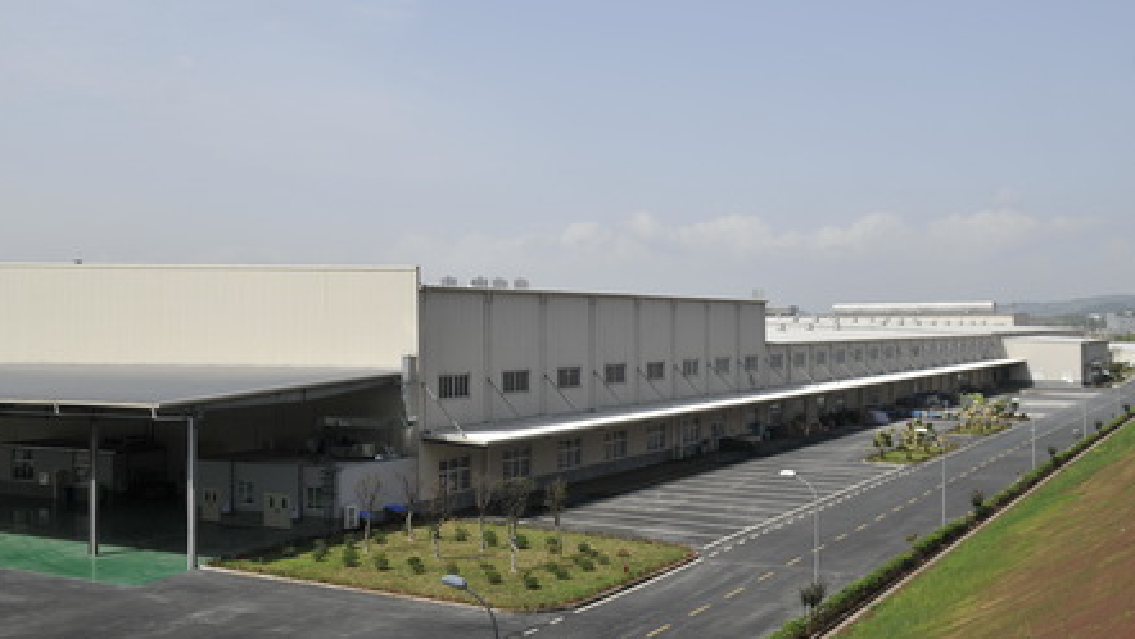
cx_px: 570
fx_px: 1174
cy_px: 305
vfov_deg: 30.5
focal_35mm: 39
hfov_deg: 51.6
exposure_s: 1/1250
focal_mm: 24
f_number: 10
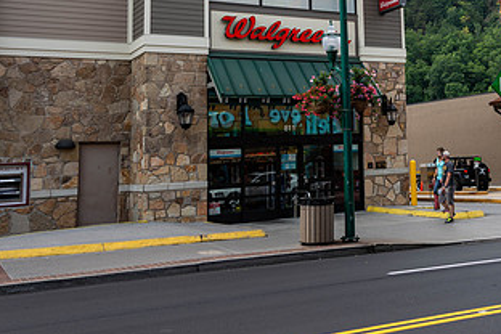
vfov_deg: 25.3
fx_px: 724
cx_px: 435
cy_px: 39
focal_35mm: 52
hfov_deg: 36.2
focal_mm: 28
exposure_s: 1/100
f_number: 7.1
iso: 100
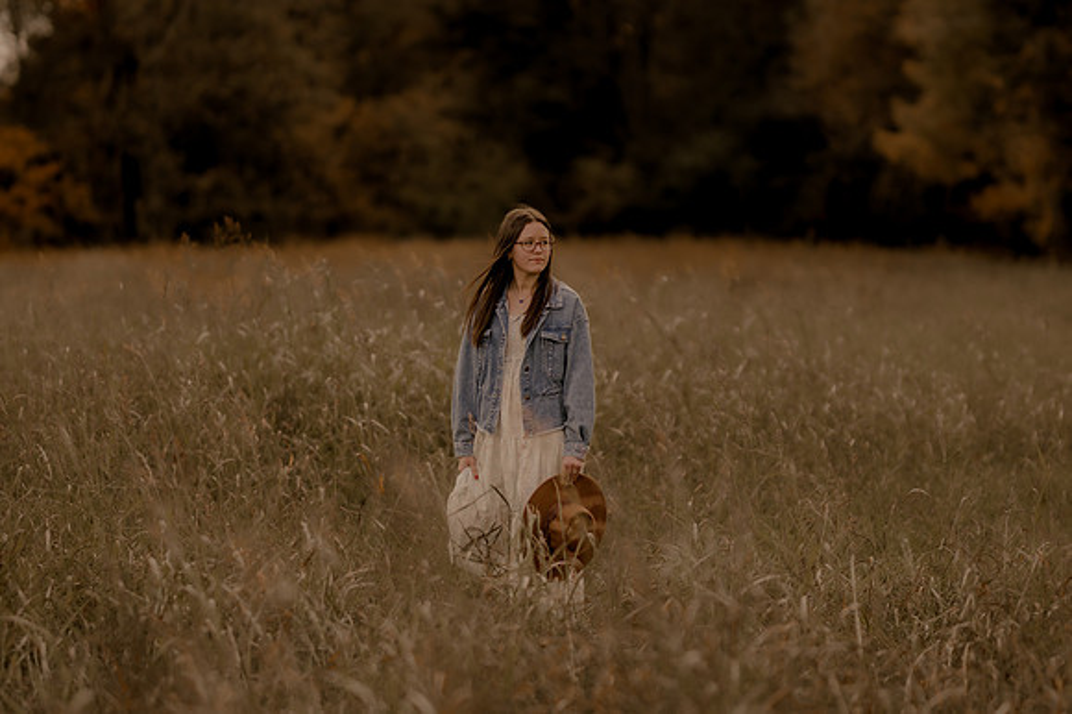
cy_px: 357
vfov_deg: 10.8
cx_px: 536
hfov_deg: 16.1
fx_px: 3779
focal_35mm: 127
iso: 200
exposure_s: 1/3200
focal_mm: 85
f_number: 1.4
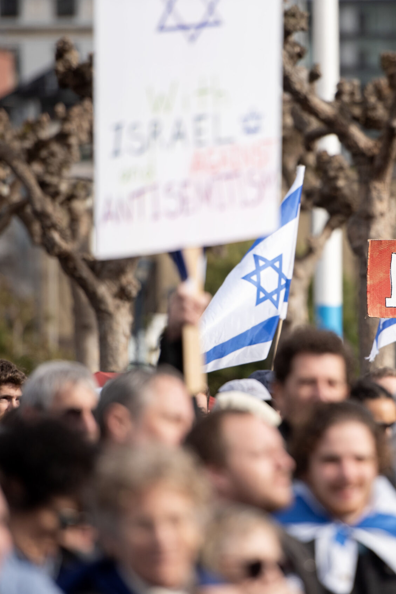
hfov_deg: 4.6
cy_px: 296
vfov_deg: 6.8
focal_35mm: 301
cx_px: 302
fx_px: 4968
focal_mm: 200
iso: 250
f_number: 2.8
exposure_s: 1/3200
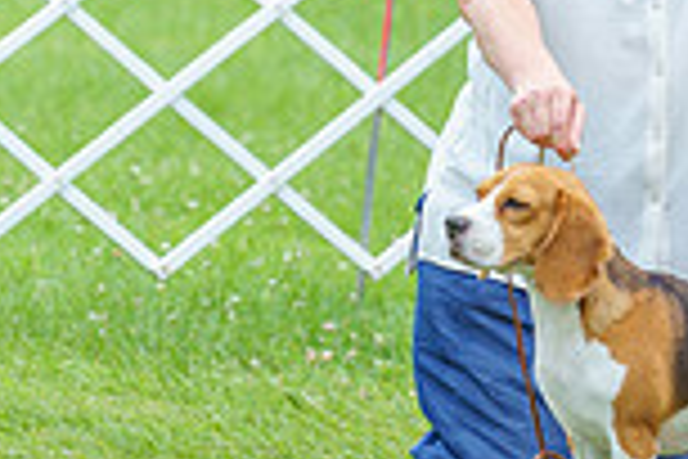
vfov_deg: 1.8
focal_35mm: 758
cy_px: -25
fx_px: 14485
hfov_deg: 2.7
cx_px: 652
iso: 400
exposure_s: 1/800
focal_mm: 200
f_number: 5
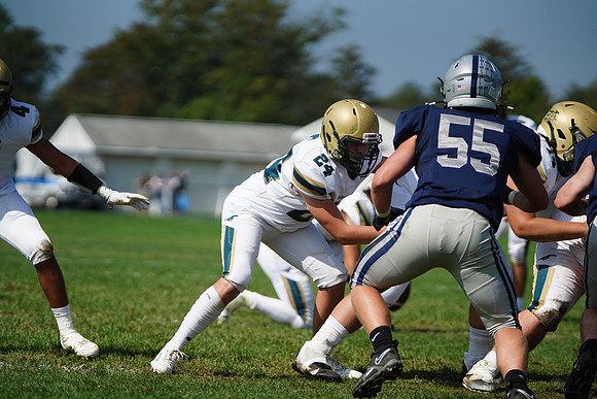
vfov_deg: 6.6
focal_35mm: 209
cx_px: 298
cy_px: 200
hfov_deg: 9.8
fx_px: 3467
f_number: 2.8
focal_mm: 209
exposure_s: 1/8000
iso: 400
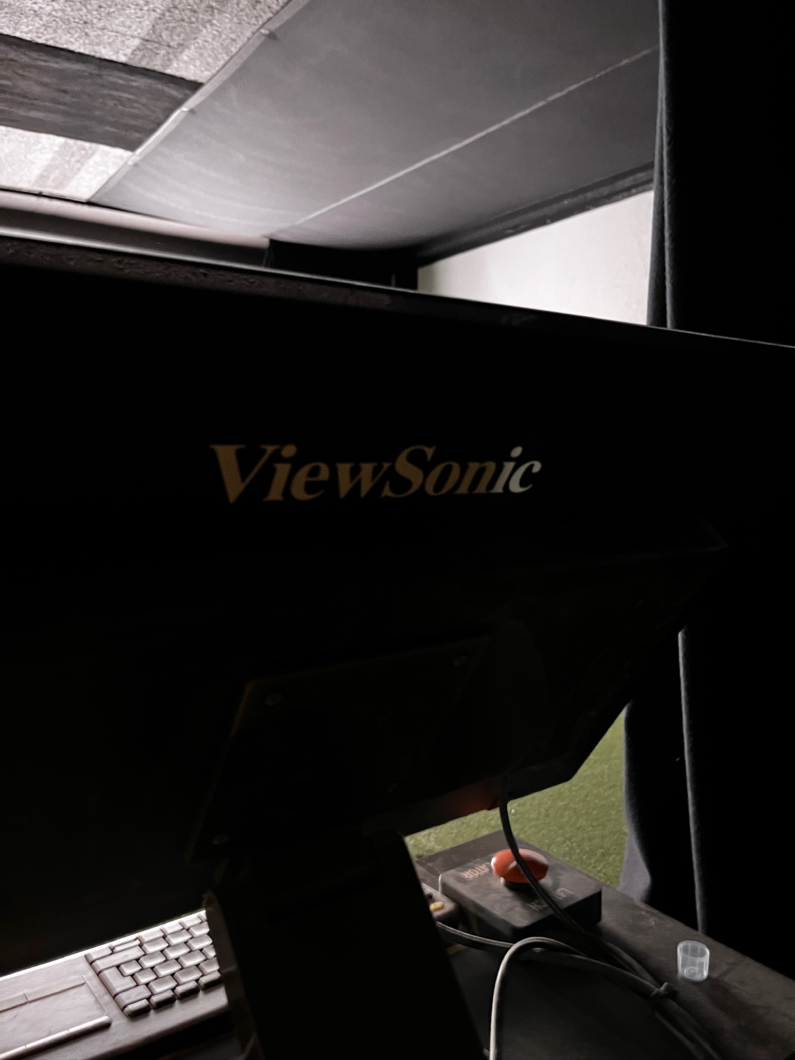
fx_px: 796
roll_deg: +0.4
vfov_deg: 67.3
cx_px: 398
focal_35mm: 26
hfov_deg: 53.1
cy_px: 530
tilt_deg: -0.8
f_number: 1.6
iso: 800
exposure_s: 1/25
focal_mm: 5.1
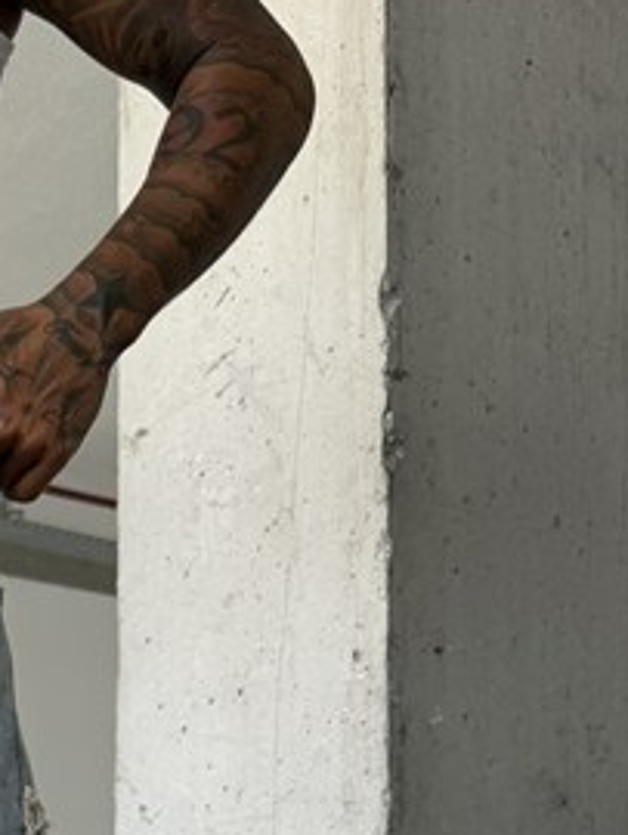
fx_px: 1715
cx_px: -288
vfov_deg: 23.9
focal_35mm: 71
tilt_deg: -0.2
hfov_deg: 18.6
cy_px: 1101
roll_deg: +0.0
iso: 100
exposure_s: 1/121
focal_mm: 6.76
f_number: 1.78
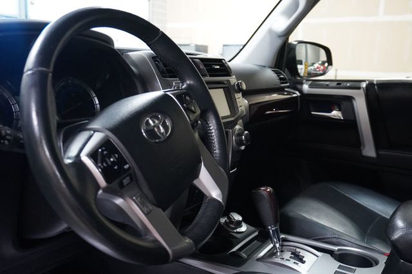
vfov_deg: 38.3
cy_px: 137
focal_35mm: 34
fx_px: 395
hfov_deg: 55.1
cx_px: 206
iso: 6400
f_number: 4
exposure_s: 1/40
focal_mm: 23
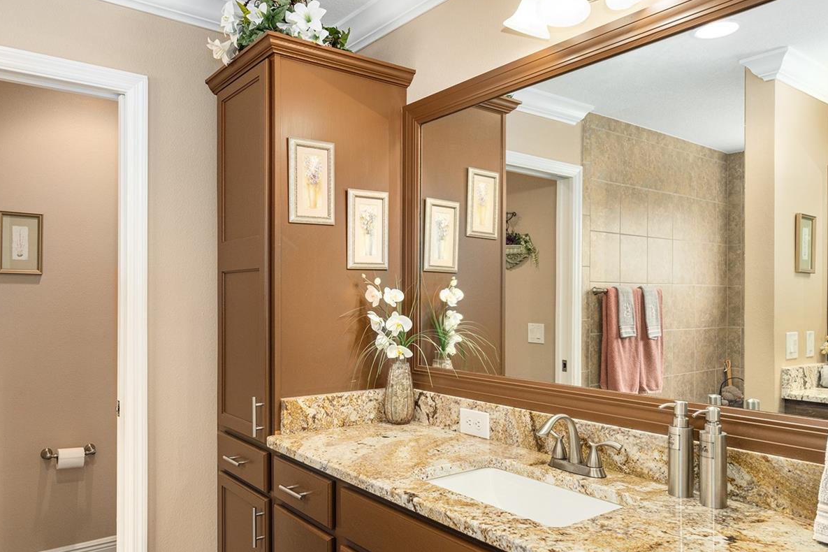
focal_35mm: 27
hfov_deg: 67.2
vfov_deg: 47.9
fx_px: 621
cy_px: 299
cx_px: 372
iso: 500
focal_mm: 20
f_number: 8
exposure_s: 1/15
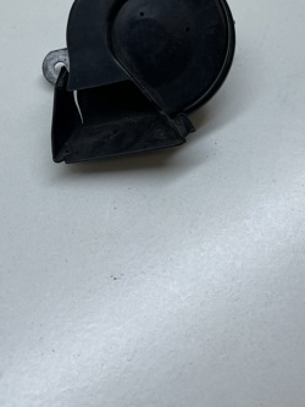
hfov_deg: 39.7
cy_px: 119
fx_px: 423
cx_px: 143
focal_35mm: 36
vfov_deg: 49.9
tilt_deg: -54.1
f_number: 1.6
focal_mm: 5.1
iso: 32
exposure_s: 1/1188
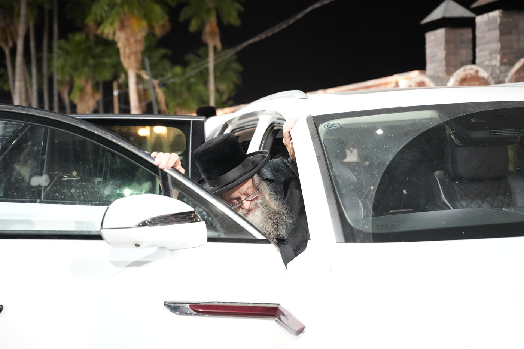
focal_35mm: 52
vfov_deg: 26.2
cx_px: 262
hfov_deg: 38.5
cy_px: 174
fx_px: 751
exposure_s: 1/125
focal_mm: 51.6
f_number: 3.2
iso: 6400
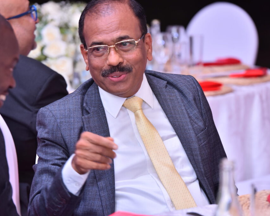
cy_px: 108
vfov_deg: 7.8
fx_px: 1582
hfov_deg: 9.8
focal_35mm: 198
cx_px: 121
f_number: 5
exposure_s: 1/160
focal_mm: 175
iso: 640
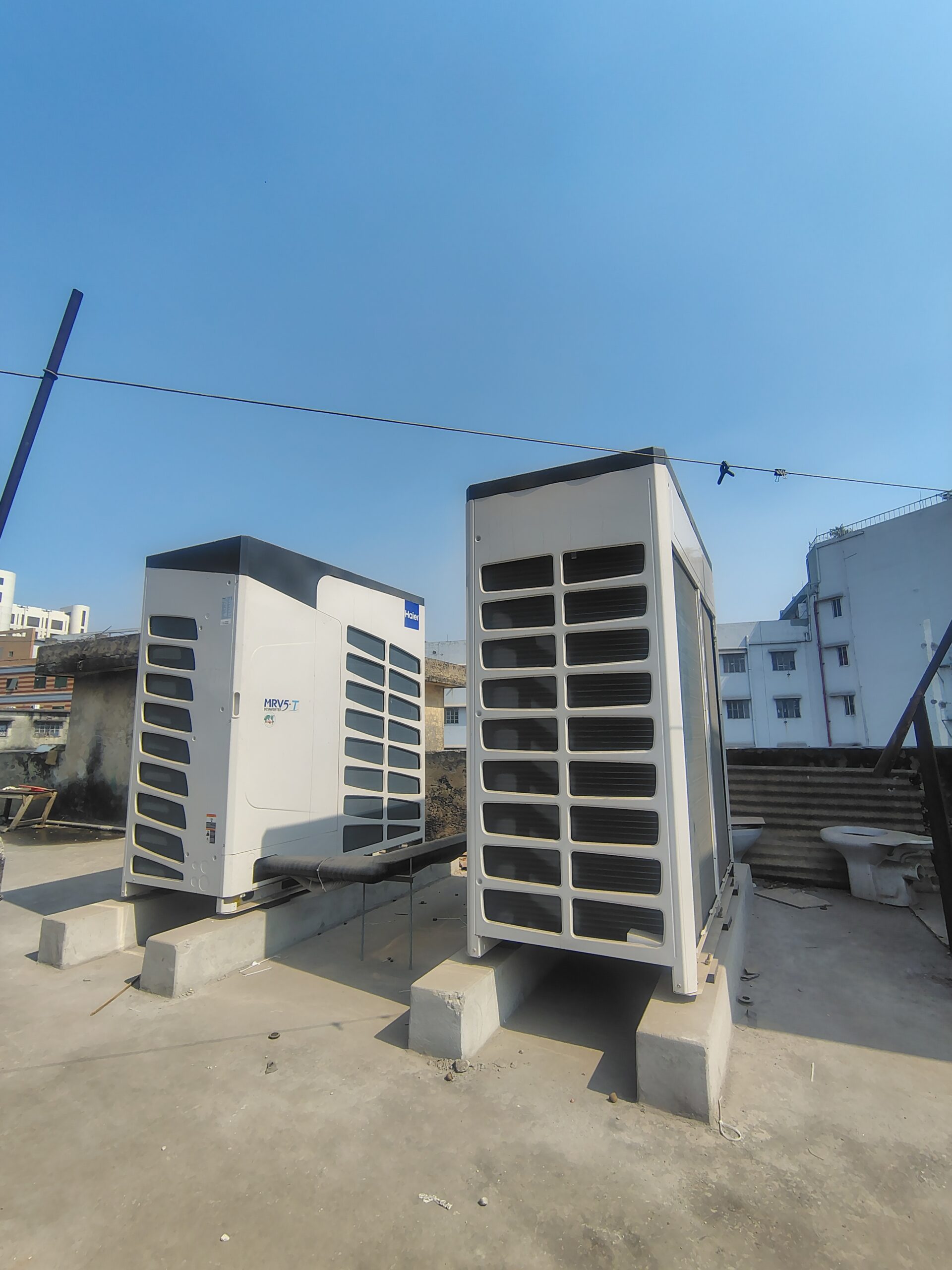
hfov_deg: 78.1
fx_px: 587
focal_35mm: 16
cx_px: 476
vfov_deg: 94.5
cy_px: 635
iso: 100
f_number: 2.2
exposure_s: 1/1423
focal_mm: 2.13
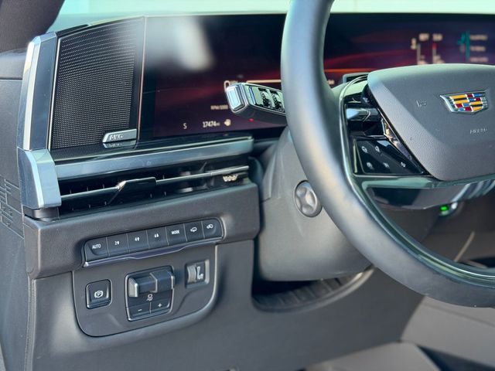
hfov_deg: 39.7
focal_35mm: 48
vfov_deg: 30.3
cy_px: 186
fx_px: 686
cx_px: 248
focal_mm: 6.76
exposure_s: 1/64
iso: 100
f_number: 1.78
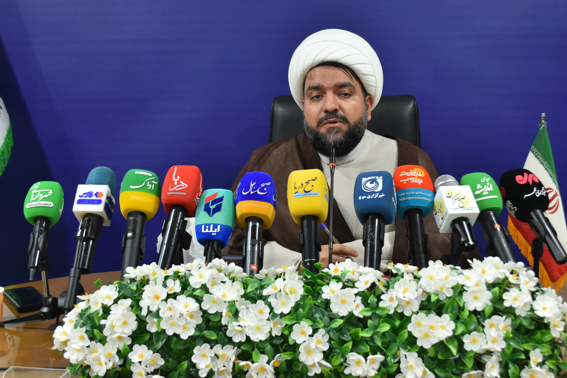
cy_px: 187
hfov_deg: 38.9
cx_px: 298
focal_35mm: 51
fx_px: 803
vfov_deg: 26.5
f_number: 4.8
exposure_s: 1/60
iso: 1100
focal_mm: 32
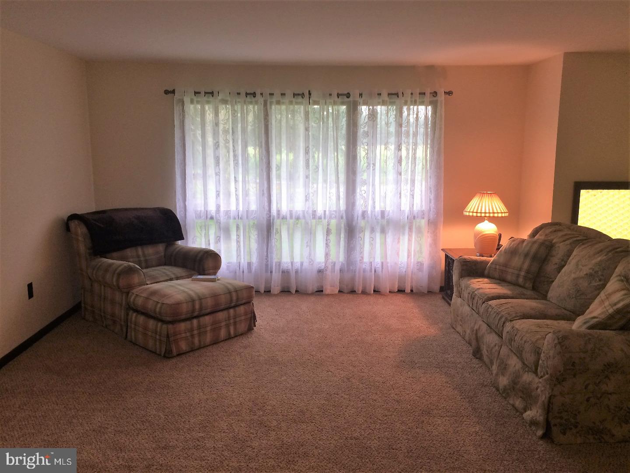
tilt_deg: -9.1
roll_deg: +1.1
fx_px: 528
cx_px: 315
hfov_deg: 61.7
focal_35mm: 29
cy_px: 236
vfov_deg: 48.2
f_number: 2.2
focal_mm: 4.15
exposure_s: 1/30
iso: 50
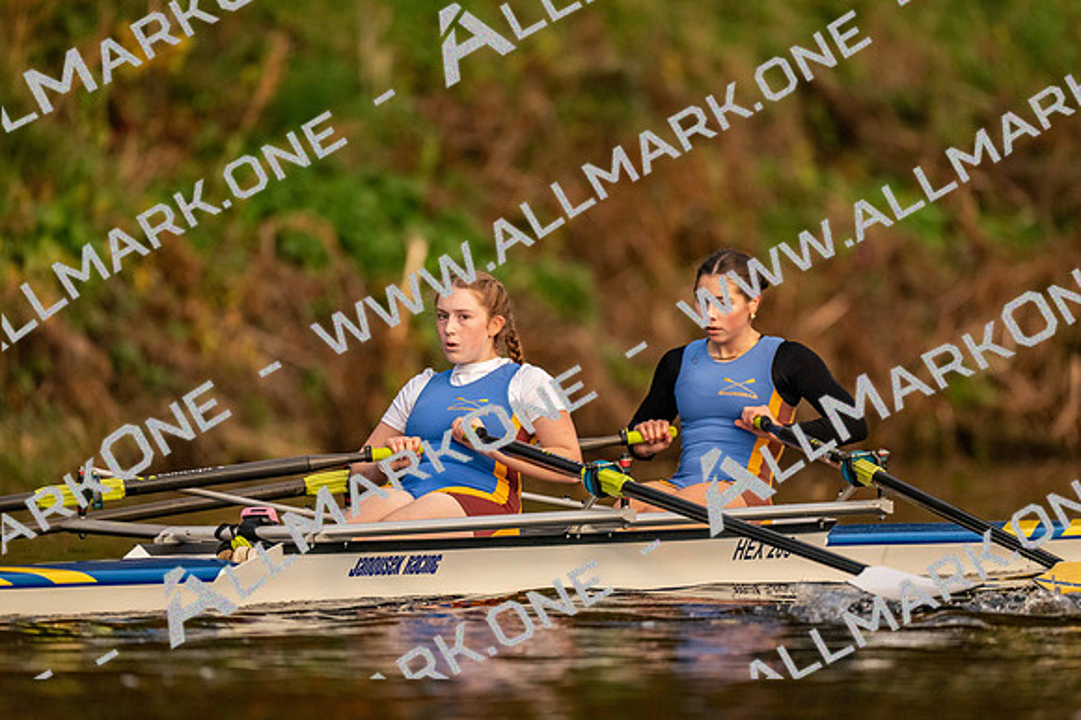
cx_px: 540
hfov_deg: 3.4
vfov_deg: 2.3
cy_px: 360
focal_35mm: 600
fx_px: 18010
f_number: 4
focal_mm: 600
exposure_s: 1/2500
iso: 3200
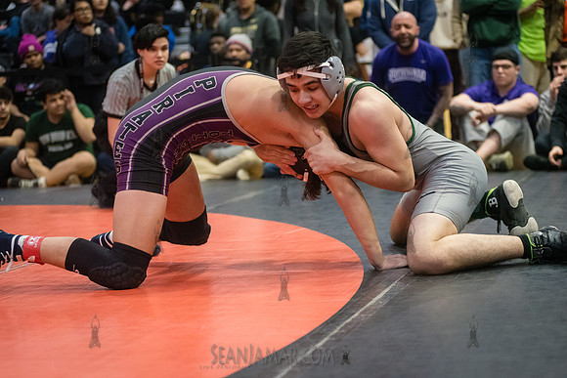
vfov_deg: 17.1
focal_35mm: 80
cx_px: 284
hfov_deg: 25.4
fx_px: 1260
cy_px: 189
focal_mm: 80
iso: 8000
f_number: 3.2
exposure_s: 1/500
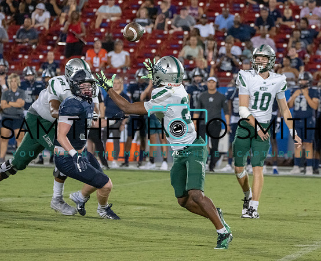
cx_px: 214
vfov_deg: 5.2
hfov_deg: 6.3
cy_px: 134
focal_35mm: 303
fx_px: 2895
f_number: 5.6
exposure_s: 1/1000
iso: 8000
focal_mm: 200
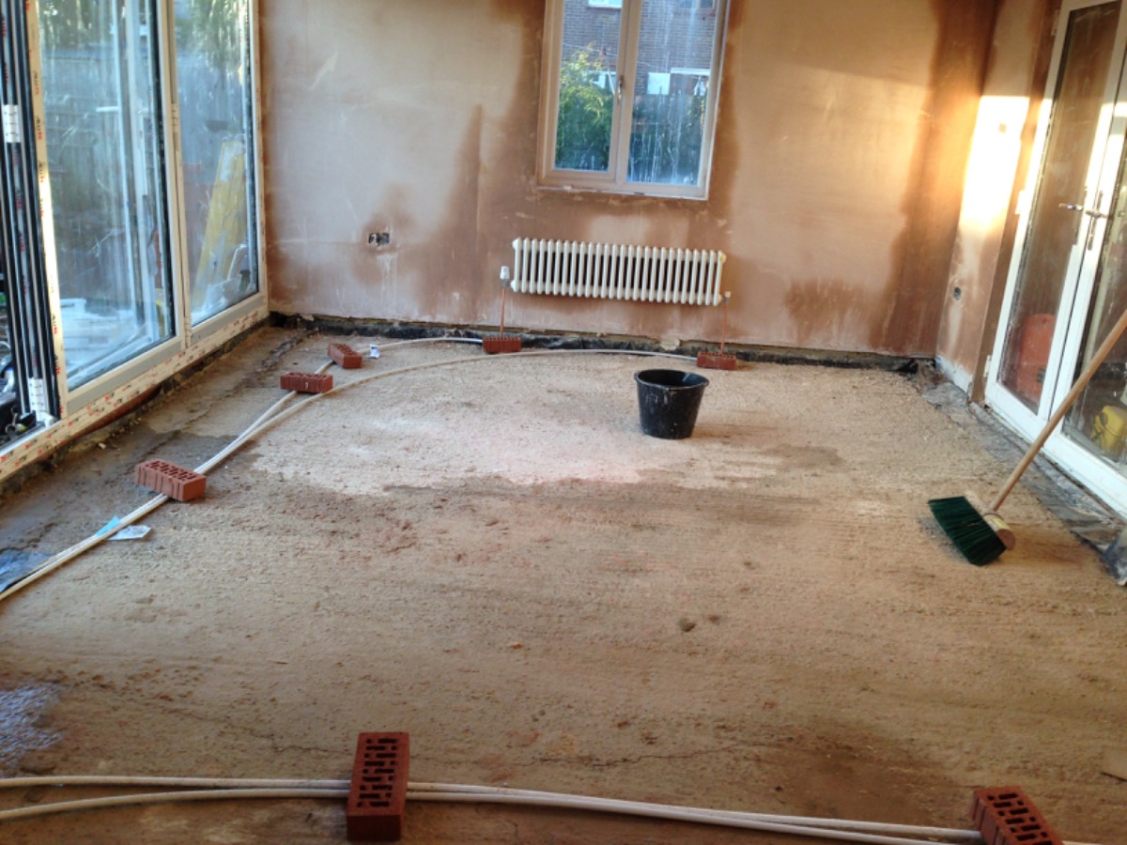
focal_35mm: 33
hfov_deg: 55.4
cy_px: 422
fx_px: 1074
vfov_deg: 42.9
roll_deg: -4.5
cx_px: 564
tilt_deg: -17.3
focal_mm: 4.12
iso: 80
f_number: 2.4
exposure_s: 1/120
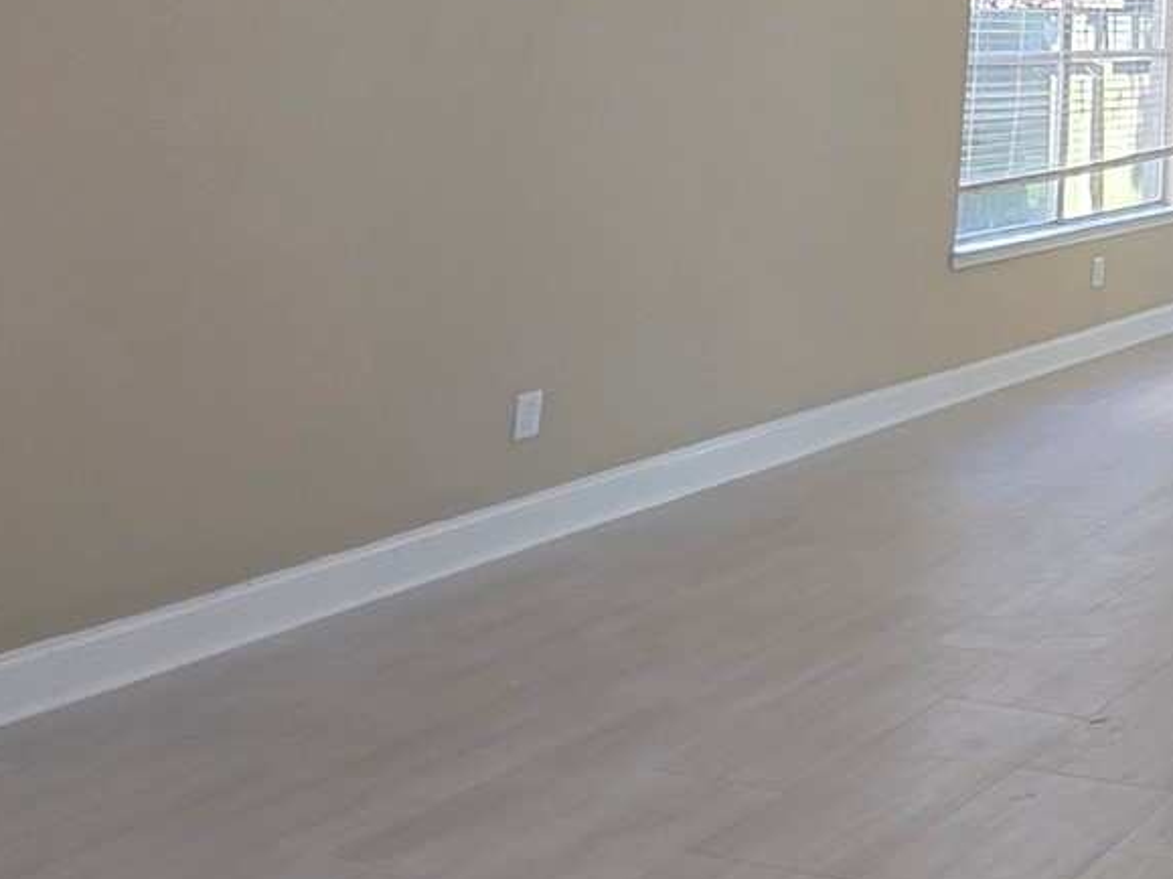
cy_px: -259
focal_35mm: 46
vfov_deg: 26.7
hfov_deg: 30.3
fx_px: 1558
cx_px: 1609
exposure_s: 1/120
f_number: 1.9
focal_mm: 2.2
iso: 125
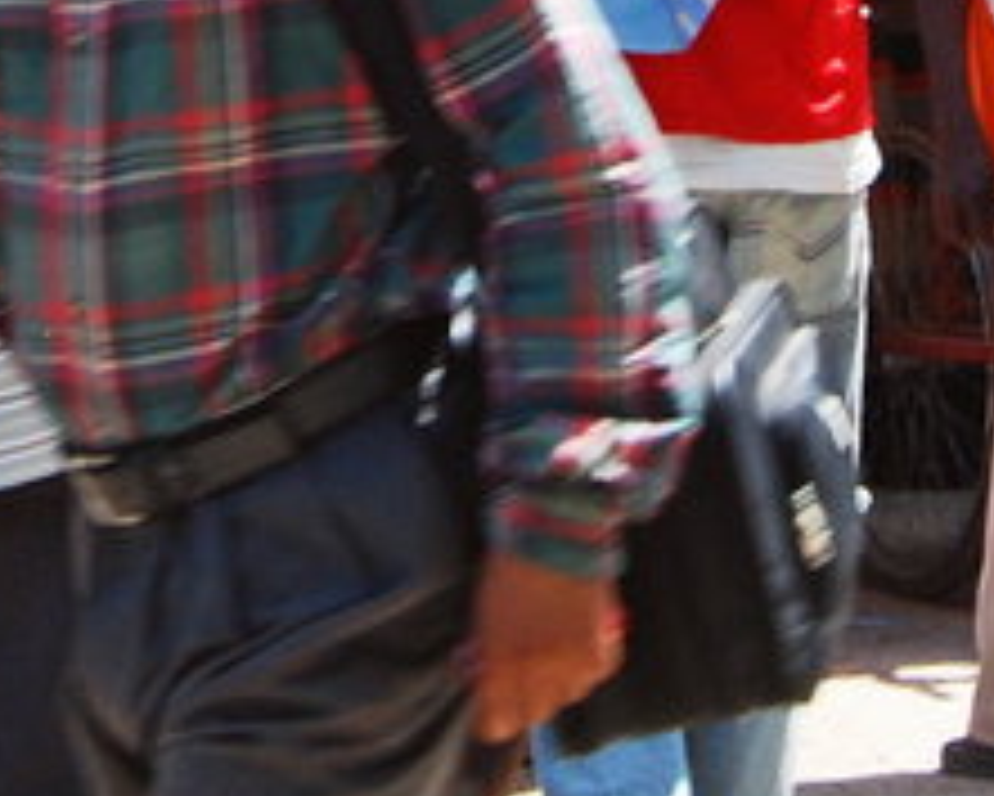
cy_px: -519
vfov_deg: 7.6
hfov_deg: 9.7
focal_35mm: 199
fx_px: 5857
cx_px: 481
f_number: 10
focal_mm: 26
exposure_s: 1/125
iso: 250
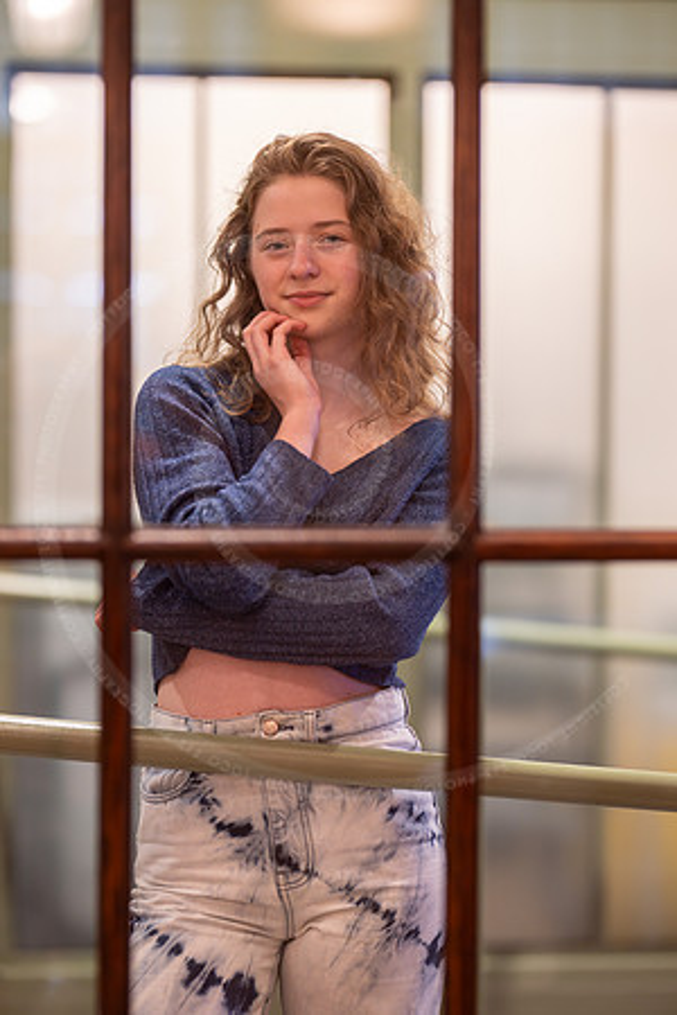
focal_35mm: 85
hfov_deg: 16.1
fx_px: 2398
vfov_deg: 23.9
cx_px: 338
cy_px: 508
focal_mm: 85
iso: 1600
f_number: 1.6
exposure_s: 1/125
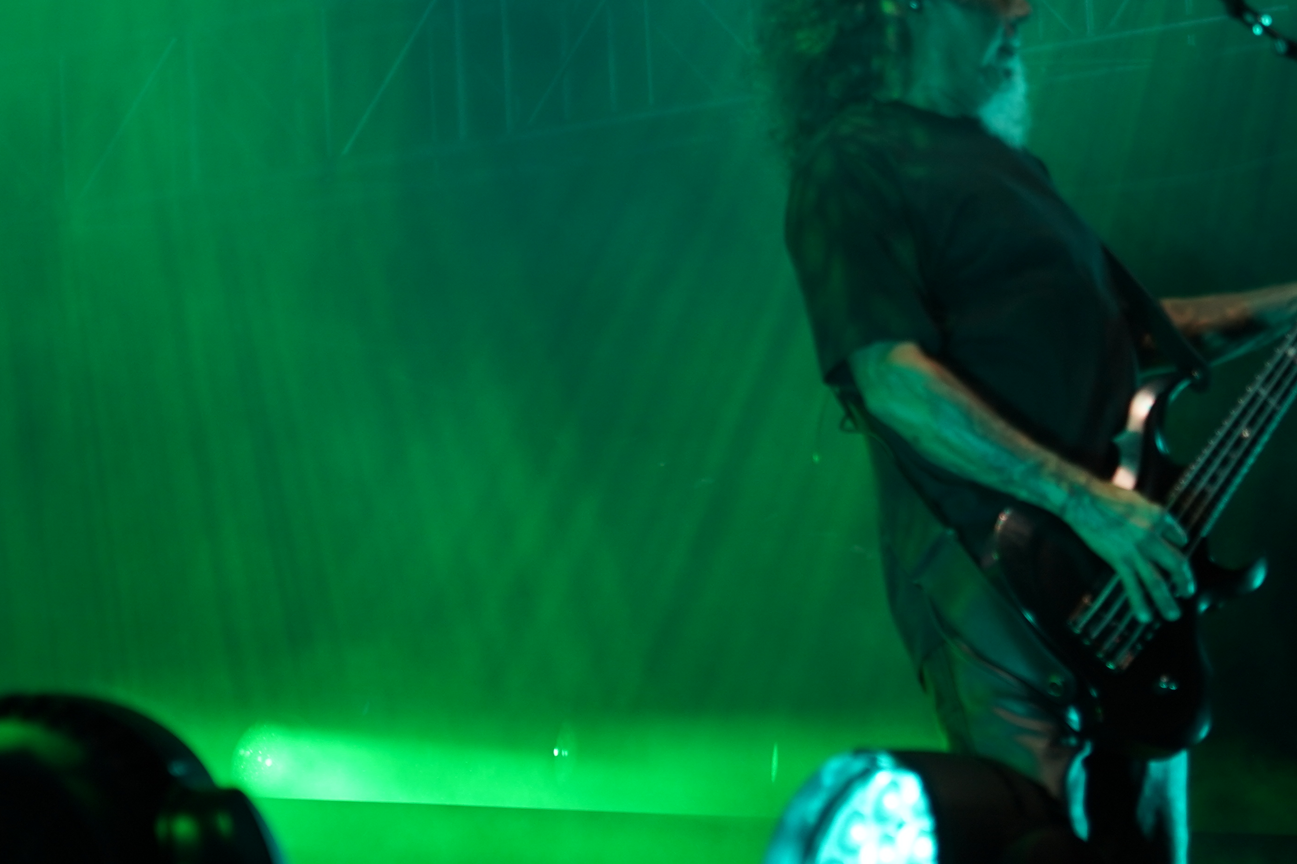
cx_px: 871
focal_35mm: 226
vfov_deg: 6.1
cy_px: 134
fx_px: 8141
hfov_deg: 9.1
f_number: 4
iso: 500
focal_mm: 105
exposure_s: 1/125
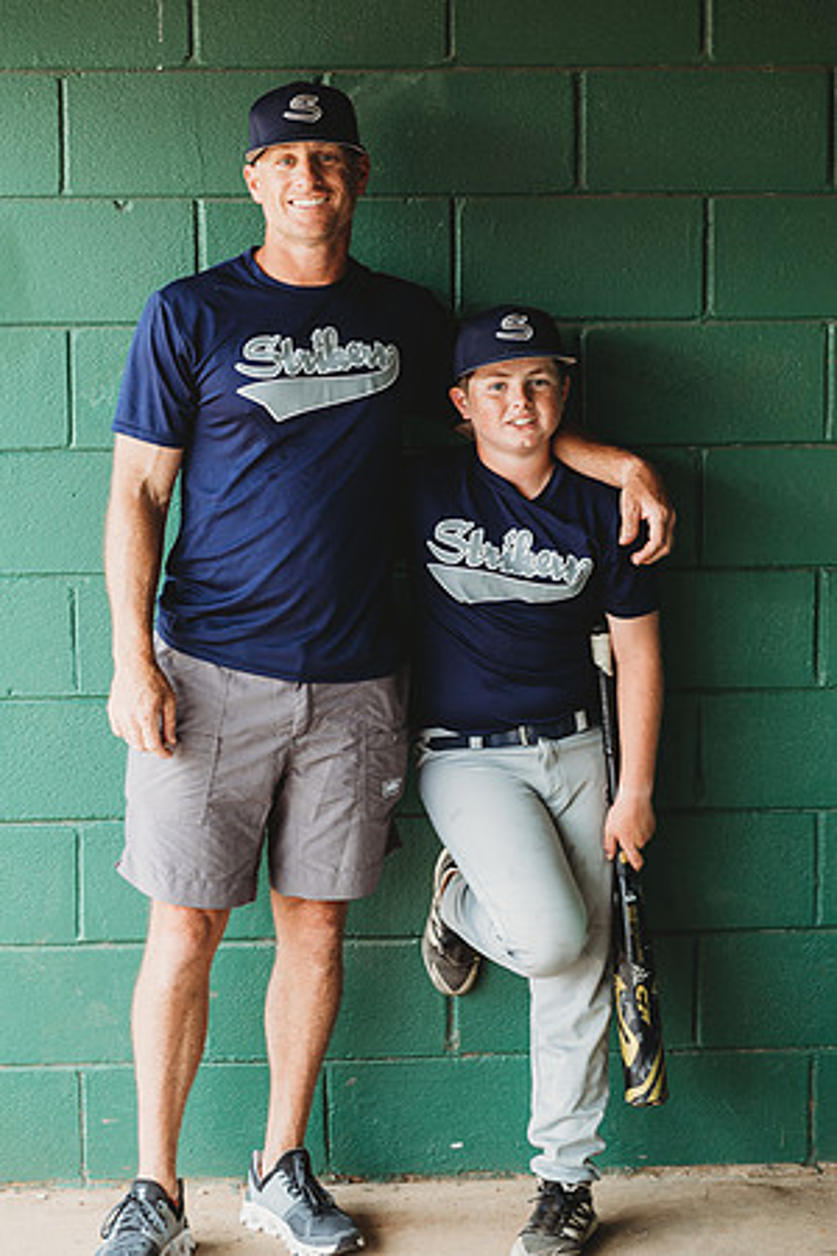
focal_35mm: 85
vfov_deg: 23.9
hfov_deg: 16.1
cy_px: 628
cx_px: 418
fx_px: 2964
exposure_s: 1/80
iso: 100
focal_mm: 85
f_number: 2.8
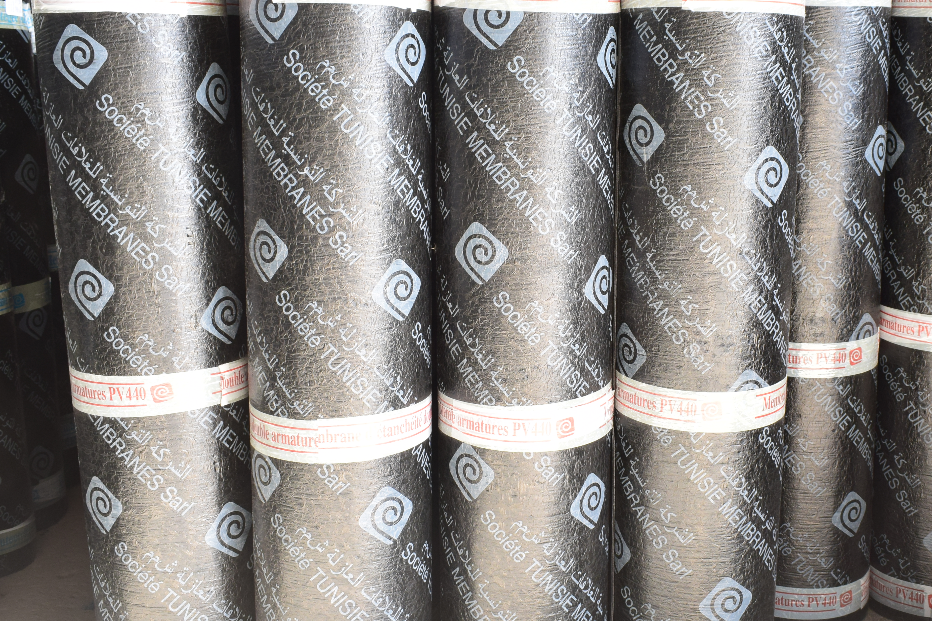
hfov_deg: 40.8
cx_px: 582
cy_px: 277
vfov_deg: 28.1
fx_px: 1243
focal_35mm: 48
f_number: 8
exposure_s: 1/50
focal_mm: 20
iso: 400
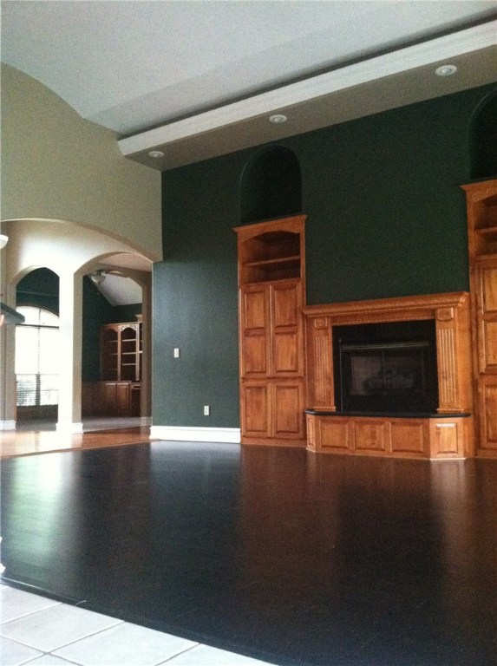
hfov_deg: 40.6
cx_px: 248
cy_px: 333
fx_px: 672
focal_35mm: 35
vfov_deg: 52.7
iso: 1000
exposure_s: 1/15
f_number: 2.8
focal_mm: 3.85
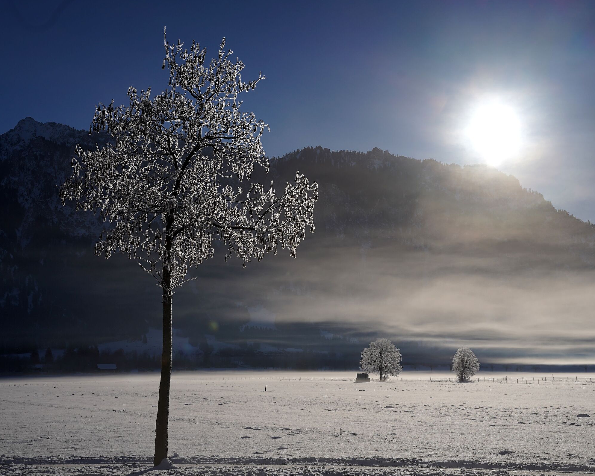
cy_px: 238
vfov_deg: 29.5
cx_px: 335
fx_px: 904
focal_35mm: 51
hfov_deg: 36.4
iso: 200
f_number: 8
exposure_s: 1/3200
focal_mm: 45.3
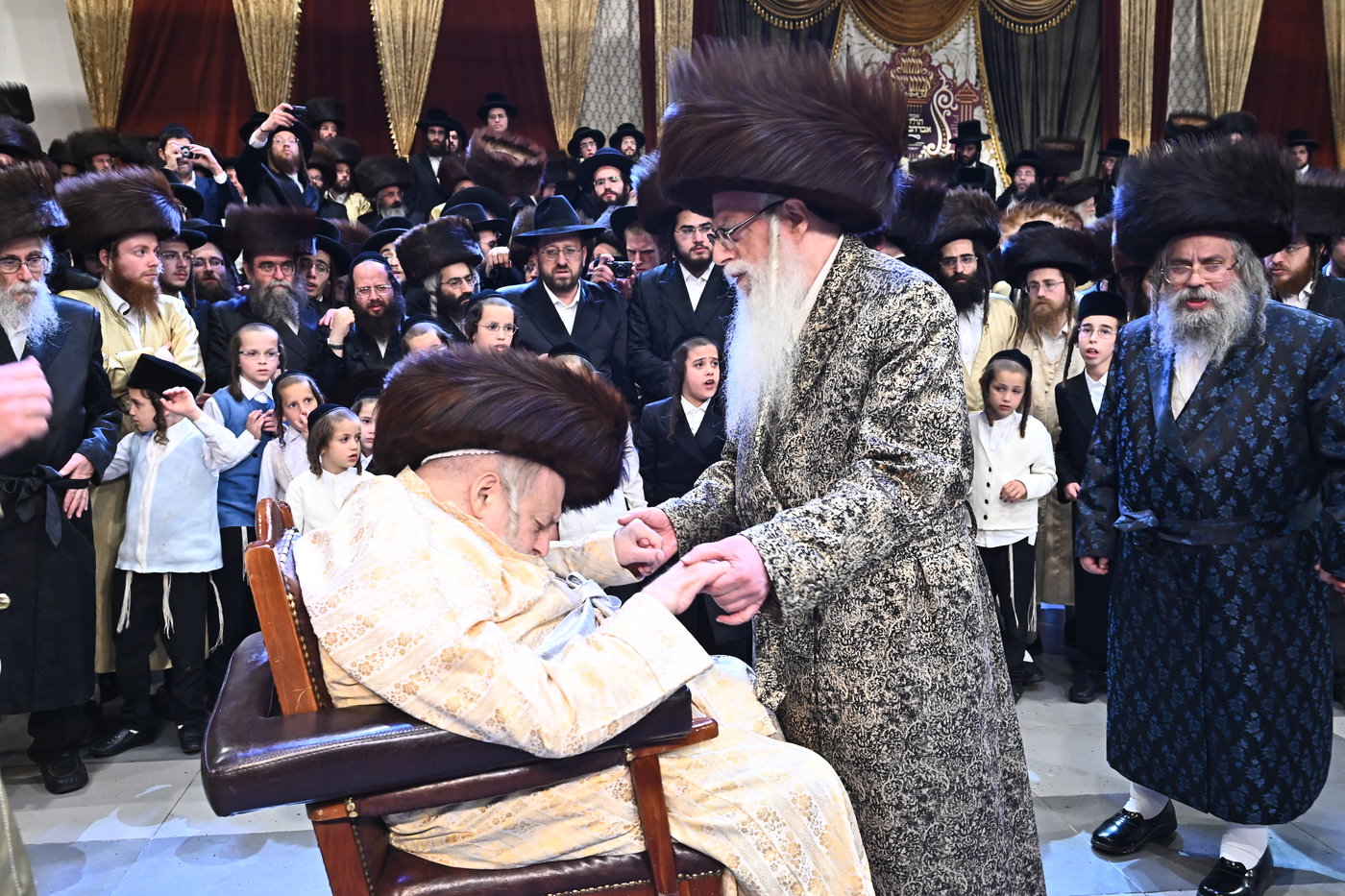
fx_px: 1270
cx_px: 672
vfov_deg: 38.9
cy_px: 448
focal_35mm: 34
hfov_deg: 55.8
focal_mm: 34
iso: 3200
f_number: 7.1
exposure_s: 1/100
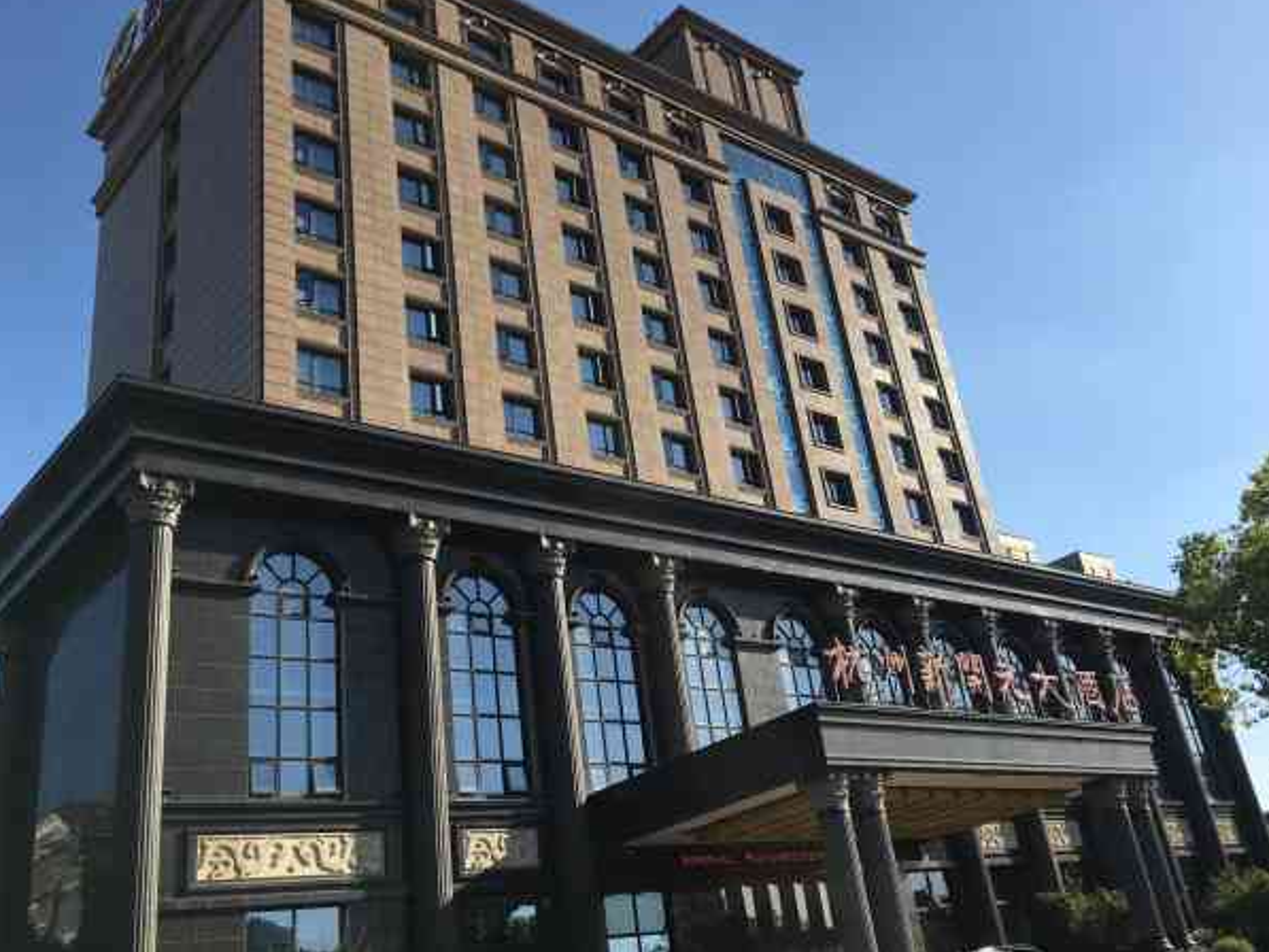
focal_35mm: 34
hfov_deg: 53.8
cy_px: 396
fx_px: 1247
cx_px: 704
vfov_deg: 41.7
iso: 25
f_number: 2.2
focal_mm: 4.15
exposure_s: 1/1637
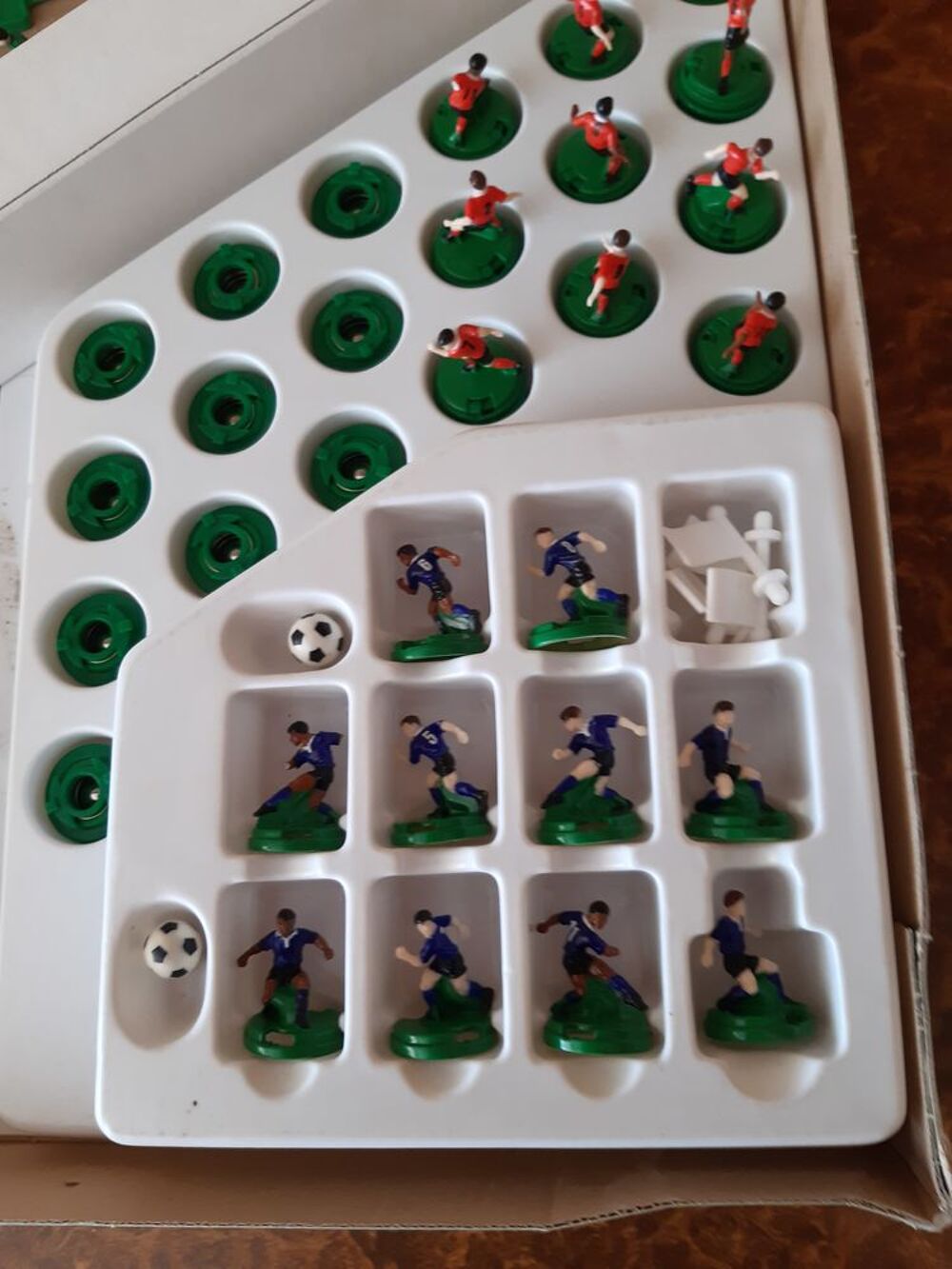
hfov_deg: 53.1
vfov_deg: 67.3
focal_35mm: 26
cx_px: 476
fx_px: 953
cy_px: 634
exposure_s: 1/50
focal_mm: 3.92
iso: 100
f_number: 1.7
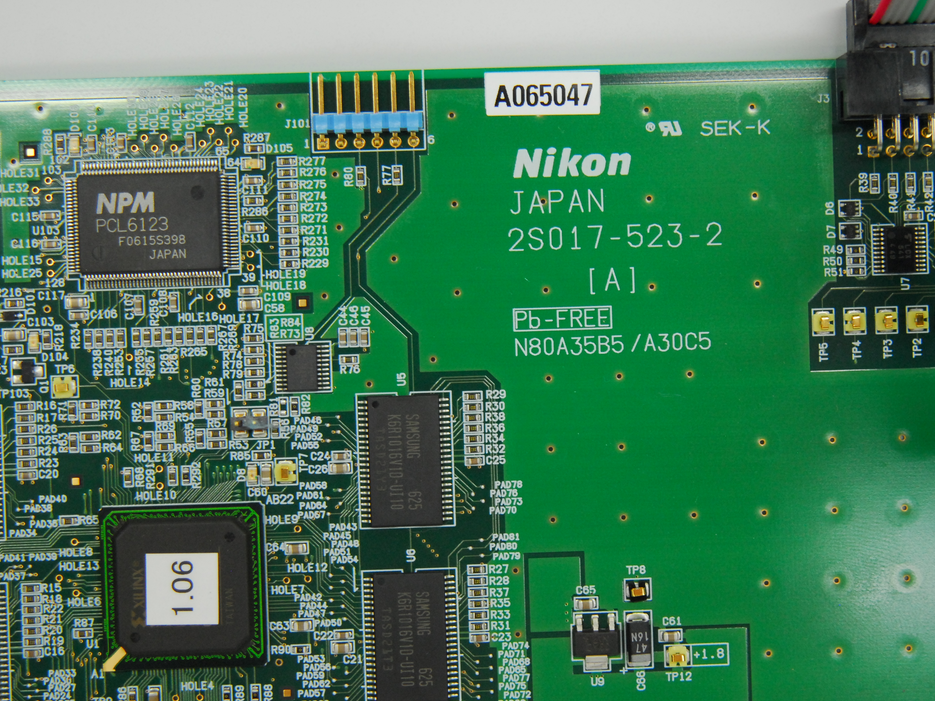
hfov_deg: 22.0
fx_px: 2404
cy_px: 371
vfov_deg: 16.6
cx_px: 543
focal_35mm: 89
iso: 800
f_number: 3.5
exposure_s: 1/125
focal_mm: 50
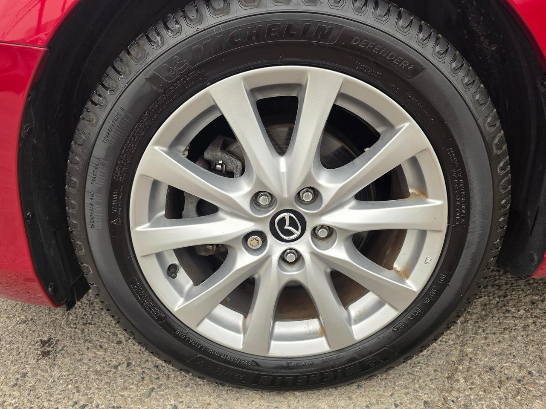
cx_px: 273
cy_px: 204
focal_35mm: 23
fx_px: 363
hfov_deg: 73.9
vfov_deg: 58.9
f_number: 1.7
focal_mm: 6.3
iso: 64
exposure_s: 1/359
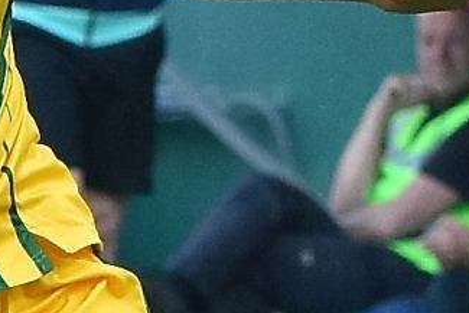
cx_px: -203
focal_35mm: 930
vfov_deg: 1.5
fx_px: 12120
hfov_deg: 2.2
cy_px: 361
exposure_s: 1/640
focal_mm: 105
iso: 900
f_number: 3.5
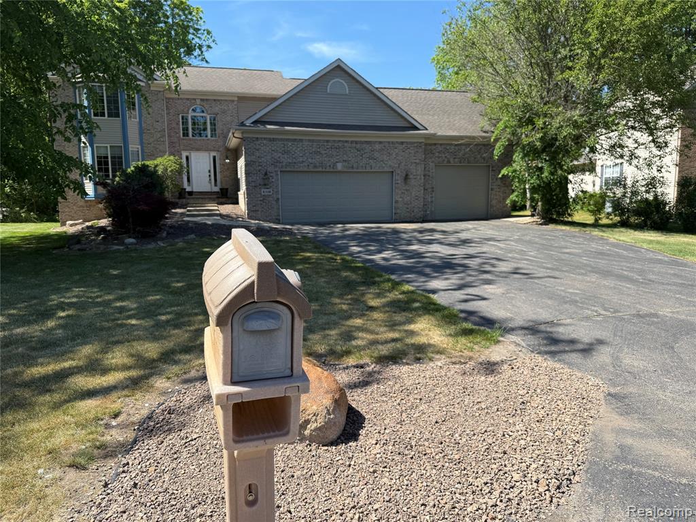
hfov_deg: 71.6
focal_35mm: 24
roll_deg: +0.6
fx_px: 483
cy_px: 261
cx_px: 348
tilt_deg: -6.7
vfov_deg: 56.8
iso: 80
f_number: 1.78
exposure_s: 1/2232
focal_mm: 6.76
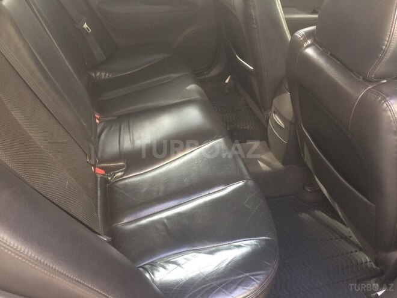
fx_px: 333
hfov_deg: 61.7
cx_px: 198
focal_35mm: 29
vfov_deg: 48.2
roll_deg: -9.5
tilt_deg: -41.1
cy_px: 149
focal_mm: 4.15
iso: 64
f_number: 2.2
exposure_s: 1/33
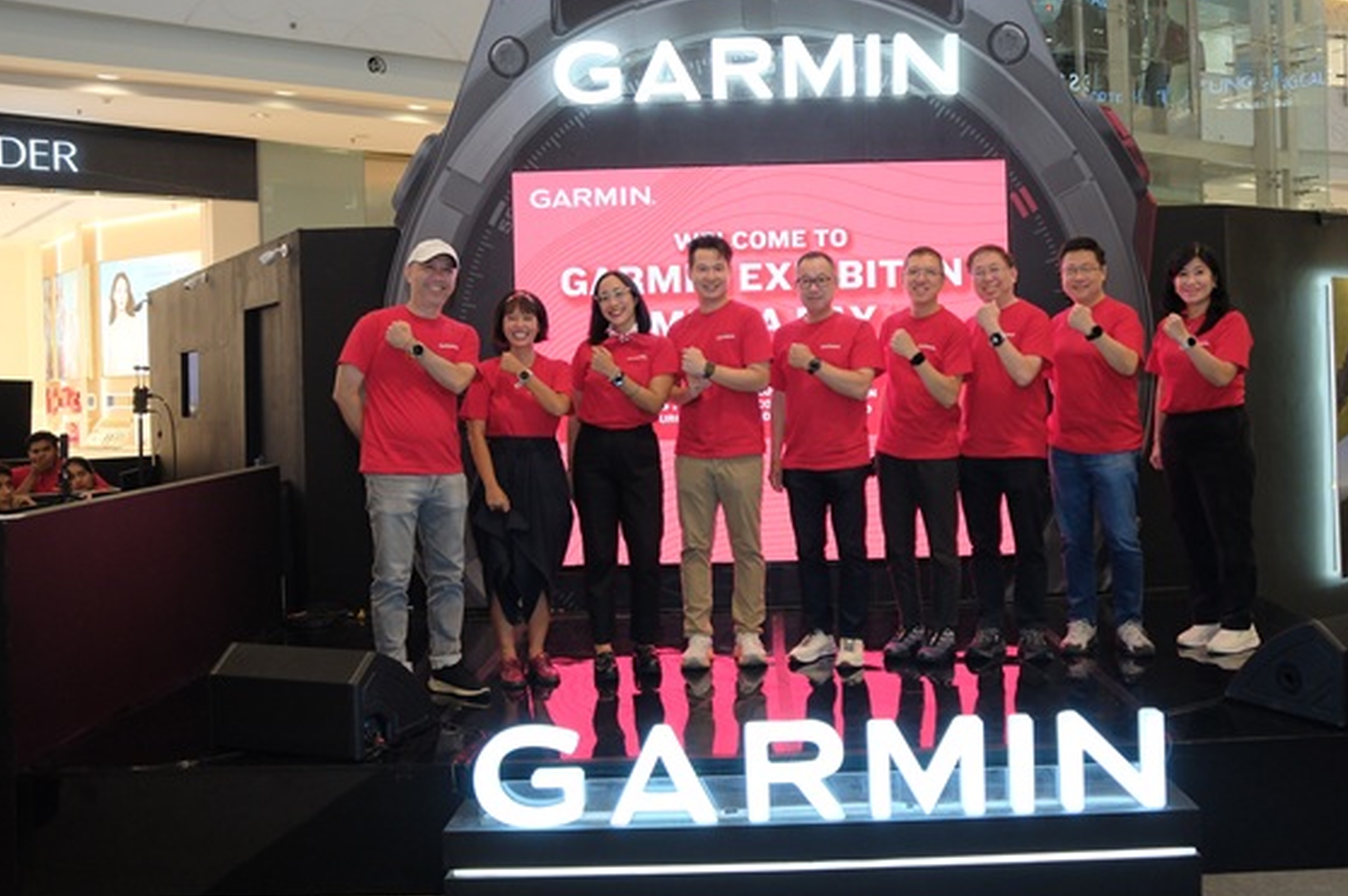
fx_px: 1235
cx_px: 751
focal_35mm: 33
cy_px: 383
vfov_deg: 39.8
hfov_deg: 57.1
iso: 800
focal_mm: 15
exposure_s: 1/200
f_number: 1.7
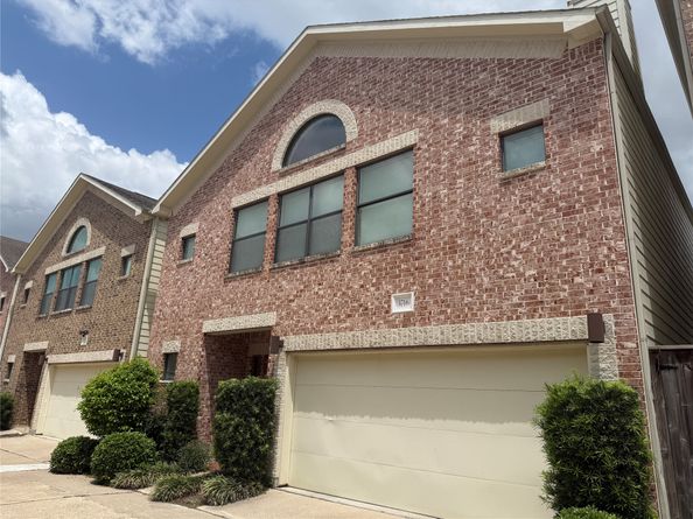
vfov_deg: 56.8
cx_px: 346
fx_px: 480
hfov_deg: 71.6
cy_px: 260
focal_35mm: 24
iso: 80
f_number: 1.78
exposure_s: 1/7353
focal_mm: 6.76
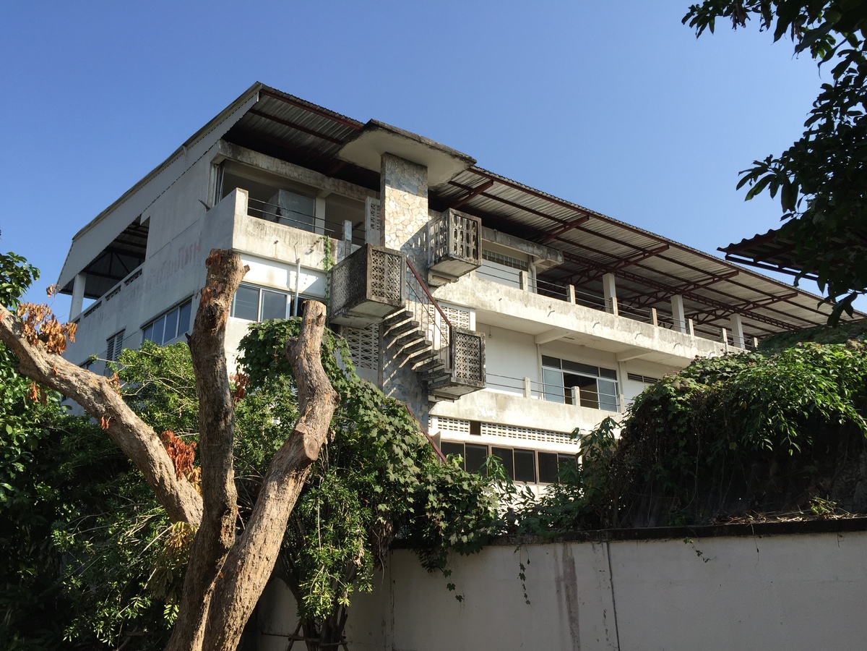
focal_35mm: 29
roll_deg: +0.0
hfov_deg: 61.7
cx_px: 434
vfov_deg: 48.2
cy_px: 326
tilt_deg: +17.6
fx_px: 726
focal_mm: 4.15
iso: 32
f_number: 2.2
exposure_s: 1/1522
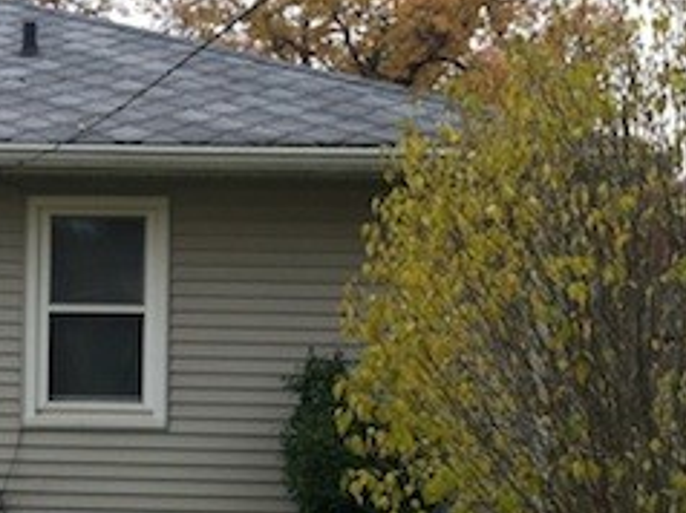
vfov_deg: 15.7
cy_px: 254
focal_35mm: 94
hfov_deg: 20.4
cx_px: 46
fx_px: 1861
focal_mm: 3.85
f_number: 2.8
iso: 80
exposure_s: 1/120
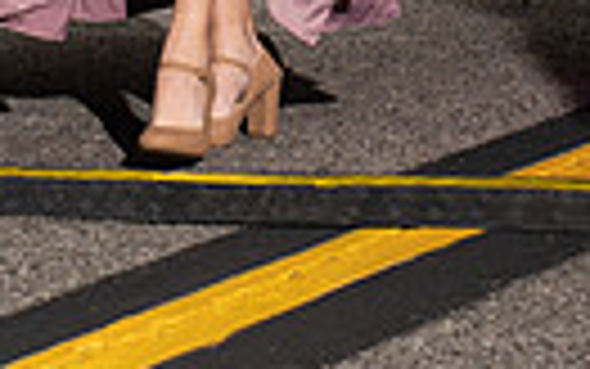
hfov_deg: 6.0
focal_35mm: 350
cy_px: -518
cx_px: 331
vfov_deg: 3.7
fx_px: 5630
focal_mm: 100
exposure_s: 1/200
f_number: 6.3
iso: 1000
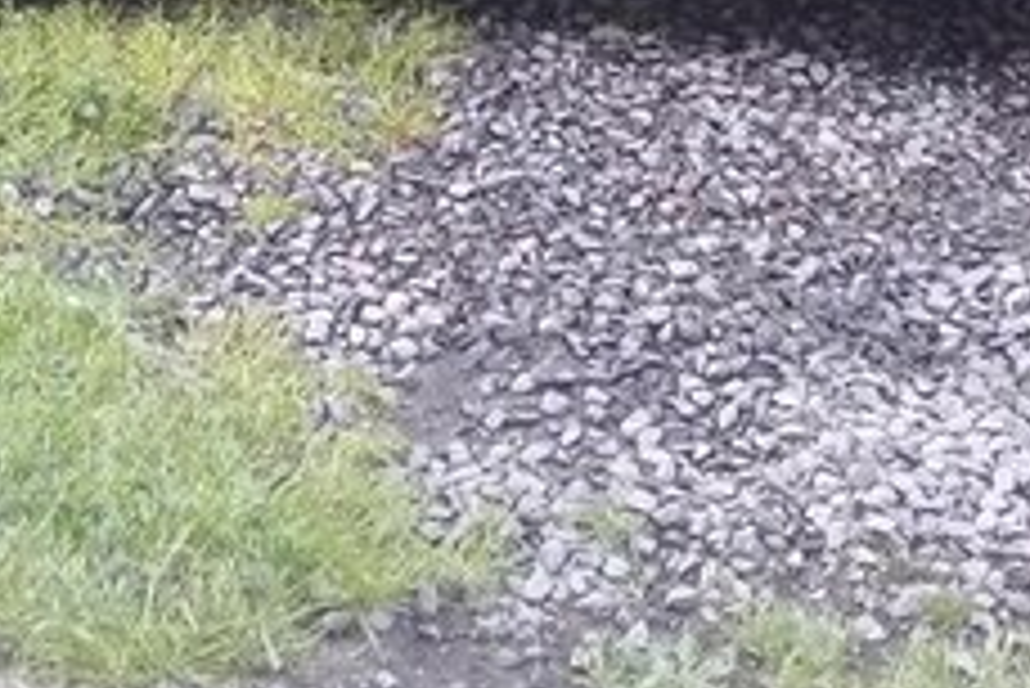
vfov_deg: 13.9
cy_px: -317
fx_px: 2662
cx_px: 531
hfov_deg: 21.9
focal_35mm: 93
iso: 64
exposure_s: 1/100
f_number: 2.2
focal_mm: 3.3
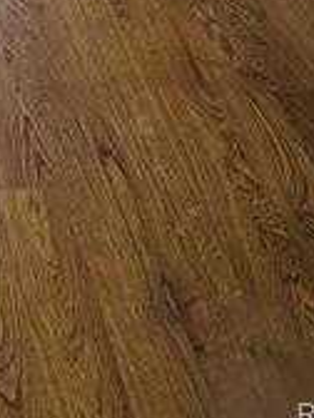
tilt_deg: -11.1
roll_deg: +0.9
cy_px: -518
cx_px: -272
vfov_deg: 13.9
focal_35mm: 110
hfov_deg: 12.2
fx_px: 1330
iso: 125
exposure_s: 1/120
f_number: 1.78
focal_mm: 6.86
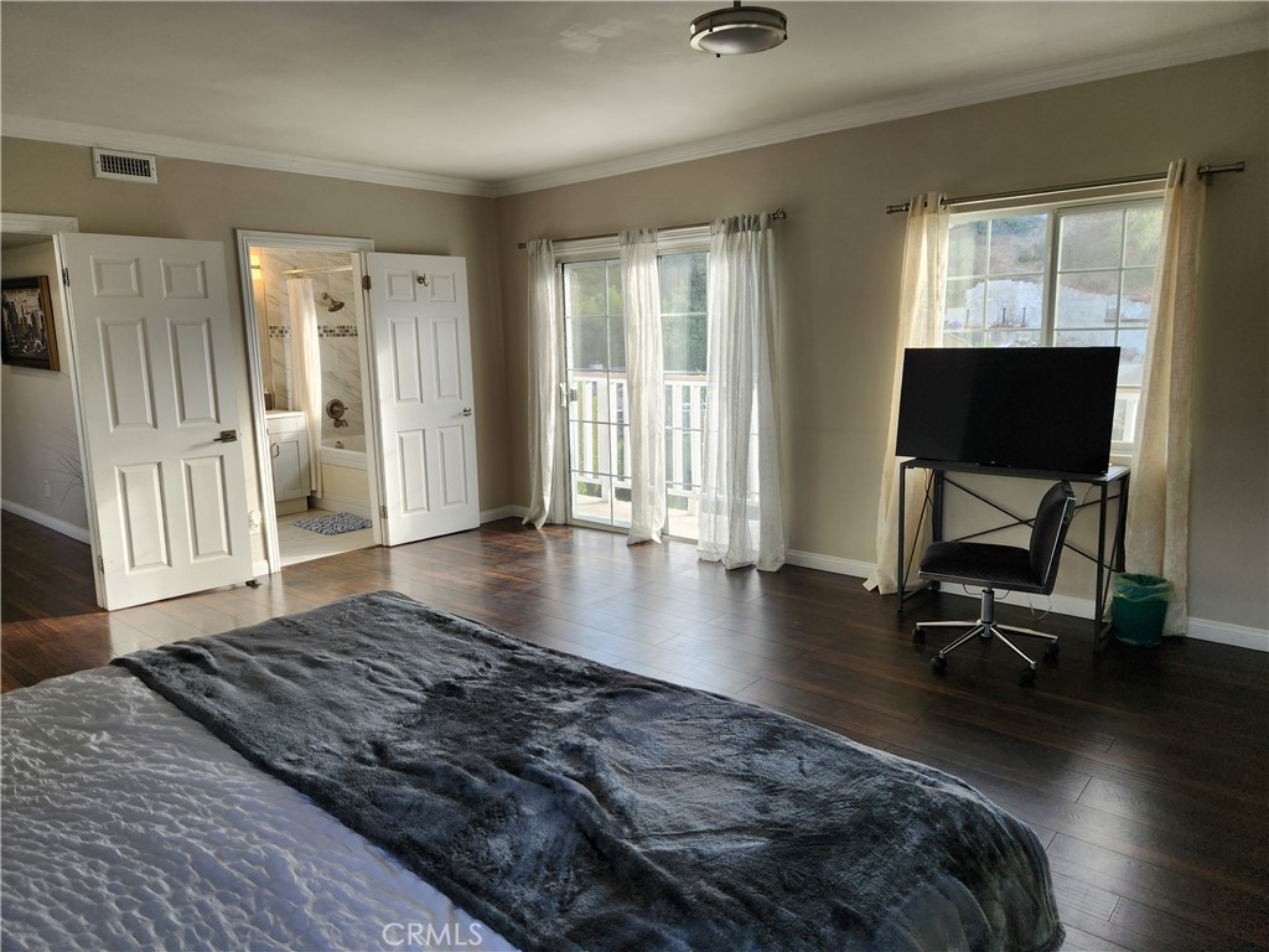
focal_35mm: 23
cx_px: 634
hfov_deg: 73.9
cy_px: 476
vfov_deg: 58.9
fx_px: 843
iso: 50
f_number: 1.8
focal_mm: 5.4
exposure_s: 1/180
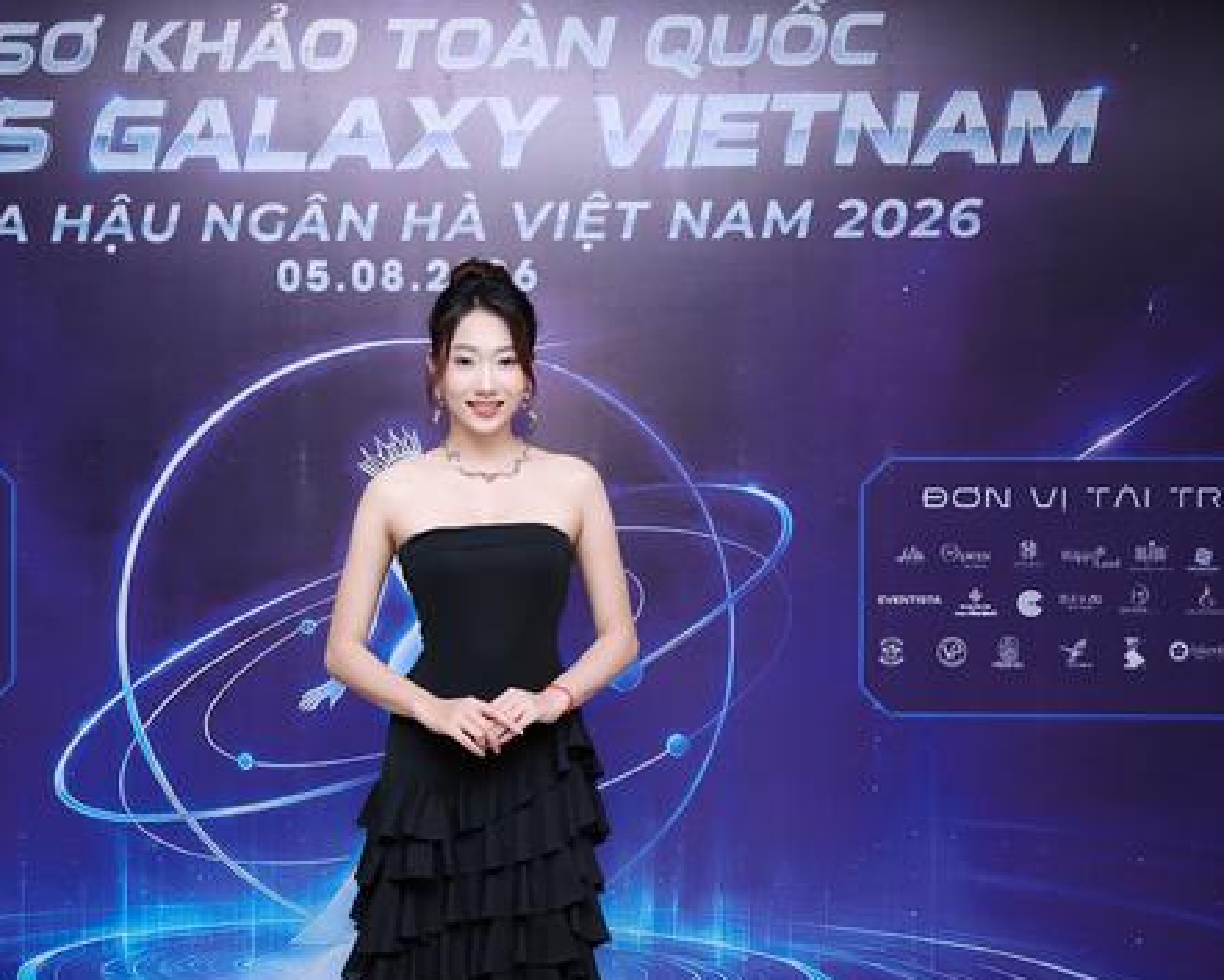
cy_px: 566
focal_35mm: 53
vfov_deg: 28.6
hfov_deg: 35.0
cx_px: 415
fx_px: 1921
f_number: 2.8
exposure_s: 1/160
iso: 250
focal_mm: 39
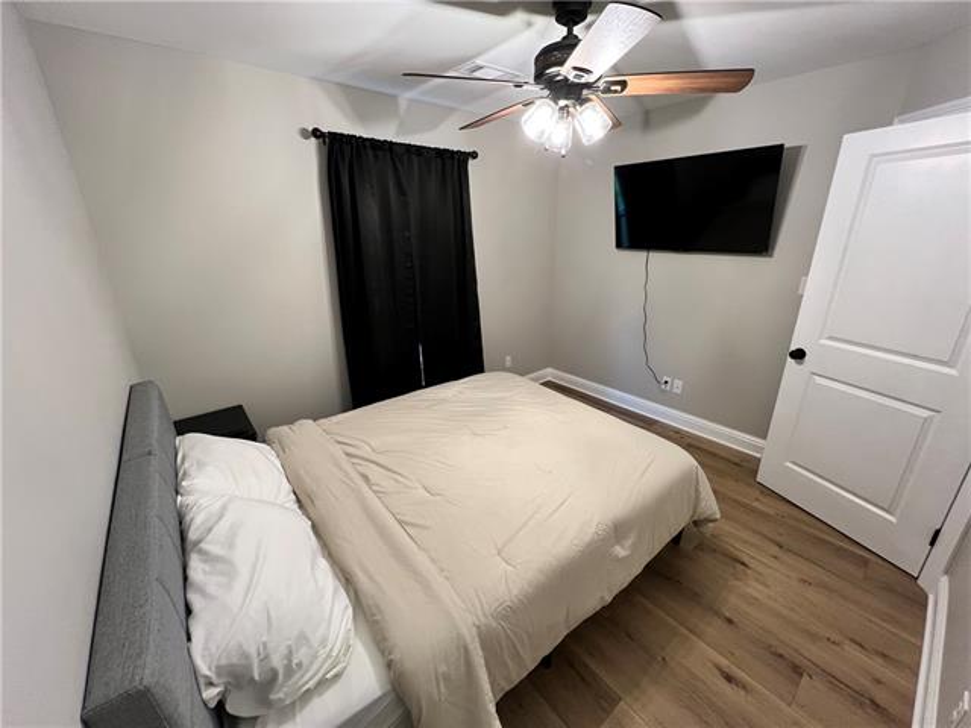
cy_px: 364
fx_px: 365
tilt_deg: -20.1
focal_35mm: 13
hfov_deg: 106.2
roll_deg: +0.7
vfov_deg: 89.9
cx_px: 486
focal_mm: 1.57
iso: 320
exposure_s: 1/60
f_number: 1.8
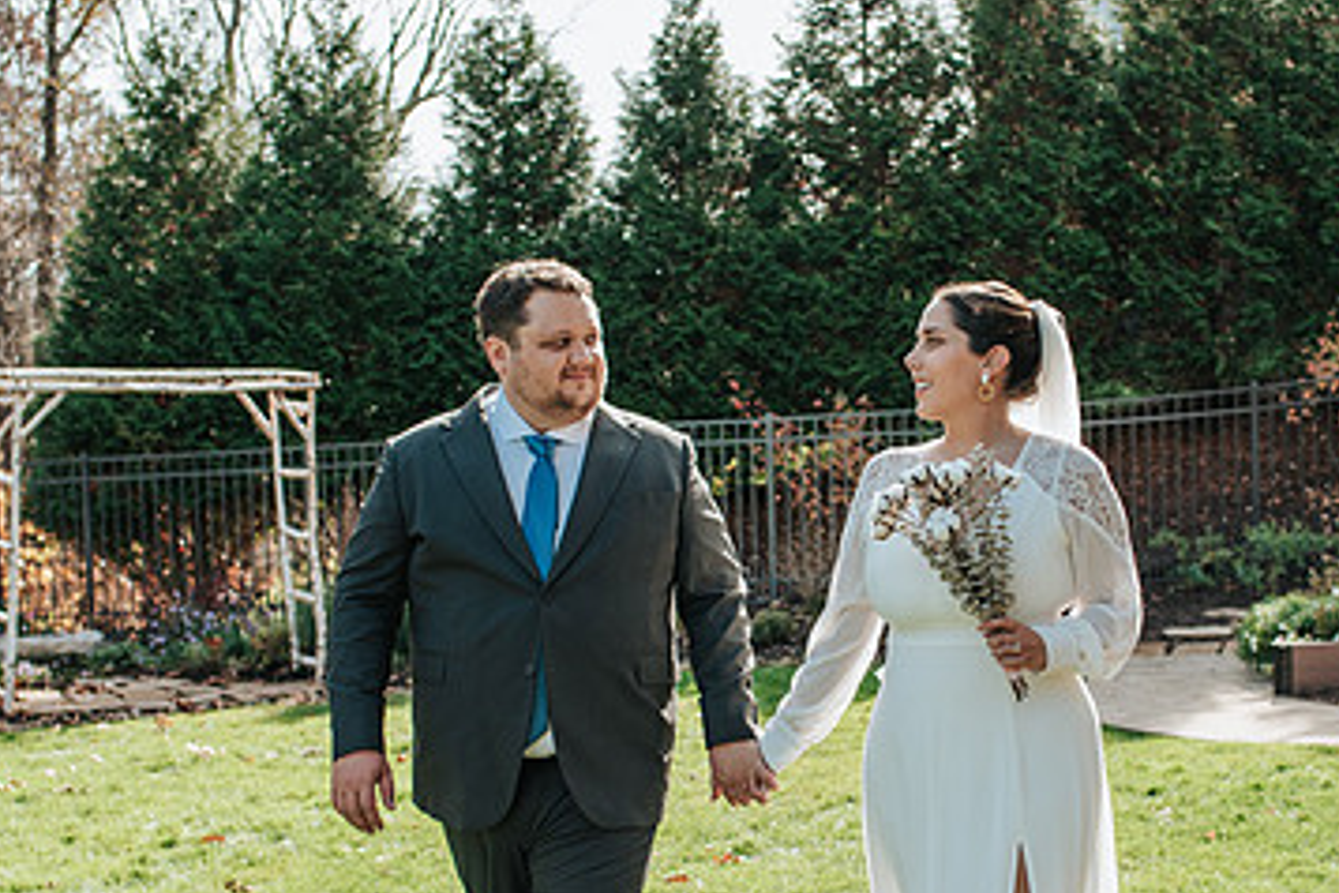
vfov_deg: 22.1
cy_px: 647
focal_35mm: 61
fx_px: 2269
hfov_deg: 32.7
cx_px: 839
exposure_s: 1/1250
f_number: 3.5
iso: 320
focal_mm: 35
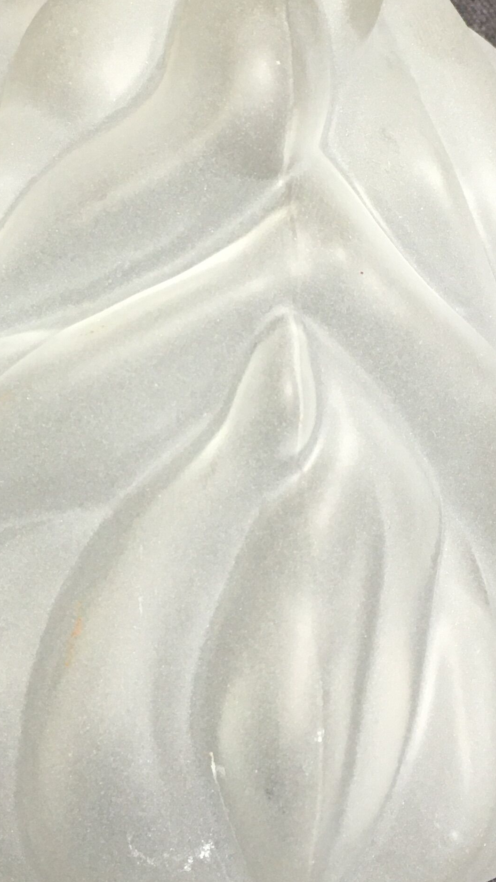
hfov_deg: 17.7
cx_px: 172
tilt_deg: -10.7
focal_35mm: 68
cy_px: 307
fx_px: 1589
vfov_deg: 30.8
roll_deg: -0.4
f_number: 2.2
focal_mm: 4.15
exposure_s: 1/33
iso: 125
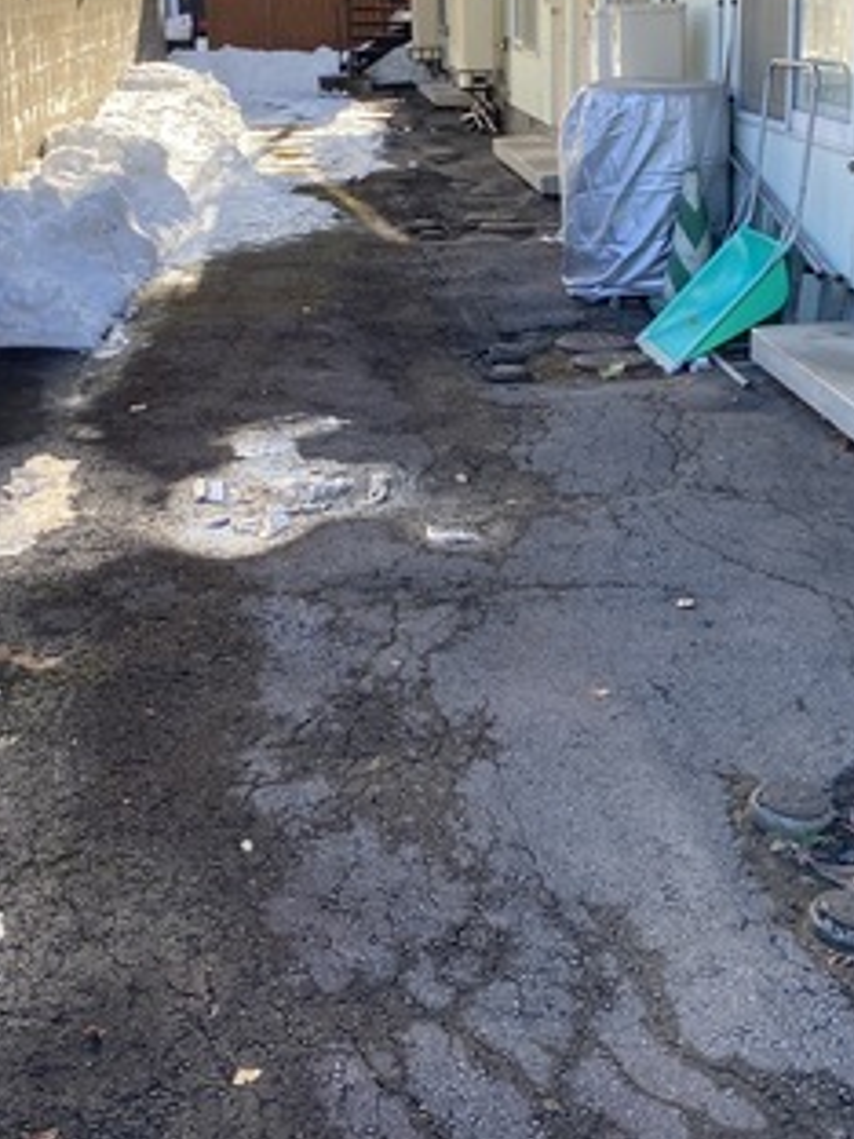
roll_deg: +1.7
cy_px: 394
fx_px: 1645
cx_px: 493
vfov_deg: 37.8
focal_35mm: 50
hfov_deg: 29.1
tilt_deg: -12.5
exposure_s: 1/431
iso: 32
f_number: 1.8
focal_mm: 4.25
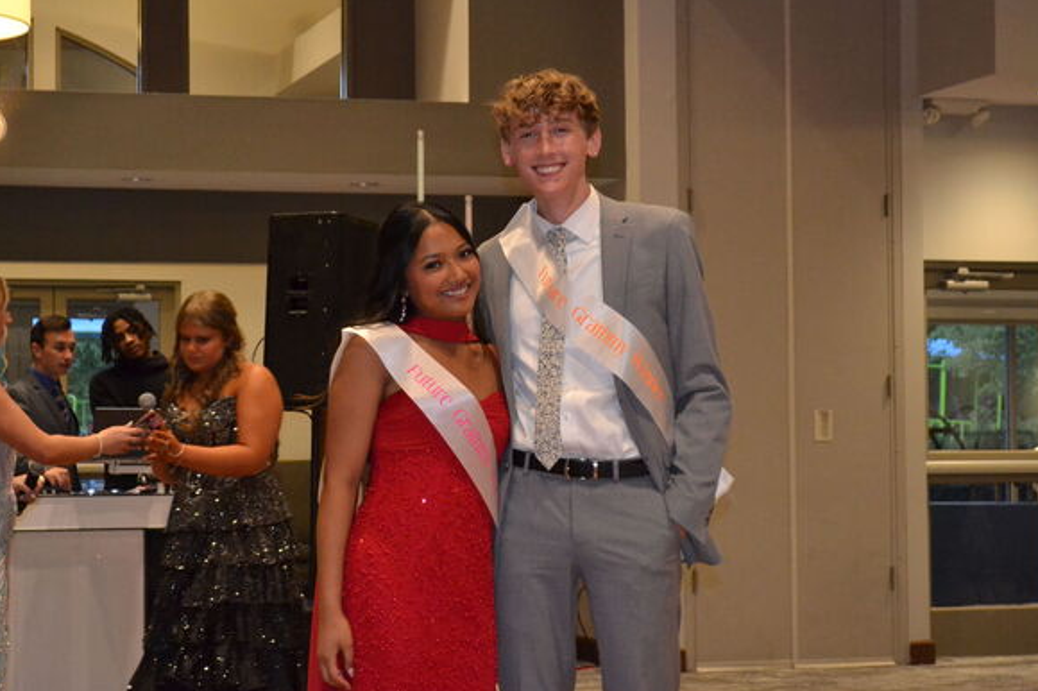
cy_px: 333
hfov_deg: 23.3
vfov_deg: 15.6
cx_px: 515
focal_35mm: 88
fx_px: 2522
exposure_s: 1/60
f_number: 5.6
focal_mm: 55
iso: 3200
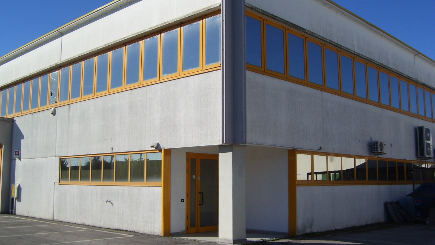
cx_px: 213
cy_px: 122
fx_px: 461
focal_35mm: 40
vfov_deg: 29.7
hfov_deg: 50.5
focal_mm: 6
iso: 80
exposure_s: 1/750
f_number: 4.8
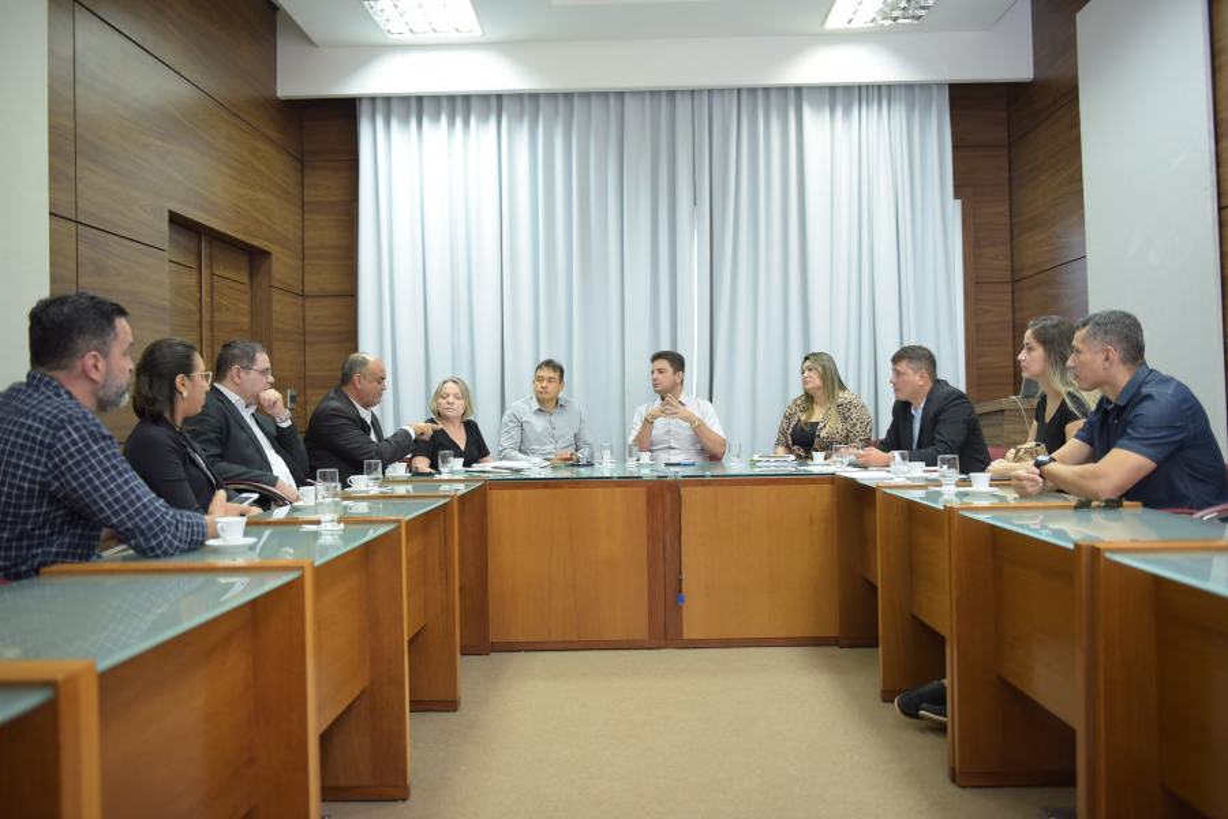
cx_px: 614
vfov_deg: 42.3
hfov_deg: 60.3
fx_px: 1057
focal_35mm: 31
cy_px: 410
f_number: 2.8
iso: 1600
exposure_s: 1/125
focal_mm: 31
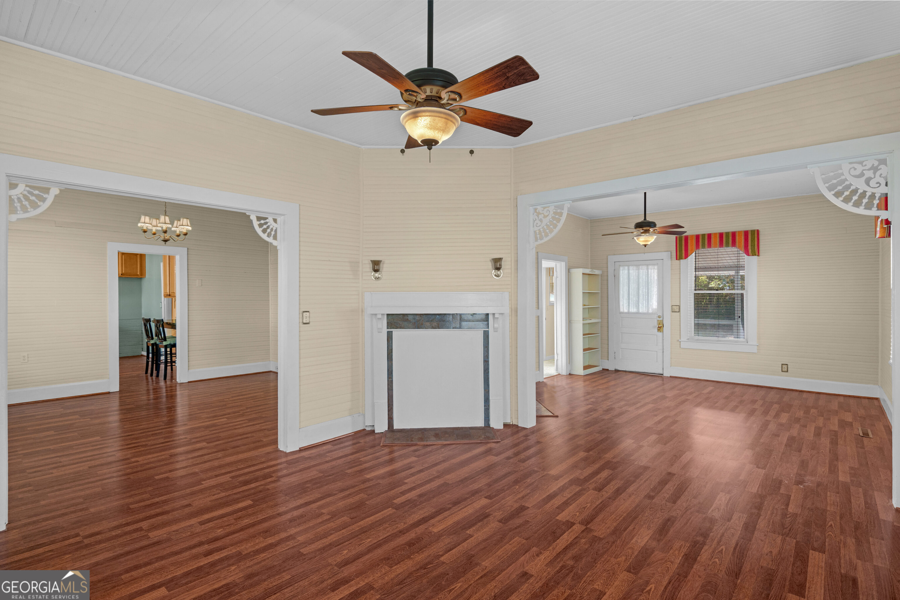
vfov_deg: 72.1
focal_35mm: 16
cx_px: 450
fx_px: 412
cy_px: 300
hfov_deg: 95.0
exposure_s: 1/5
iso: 250
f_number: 7.1
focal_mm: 11
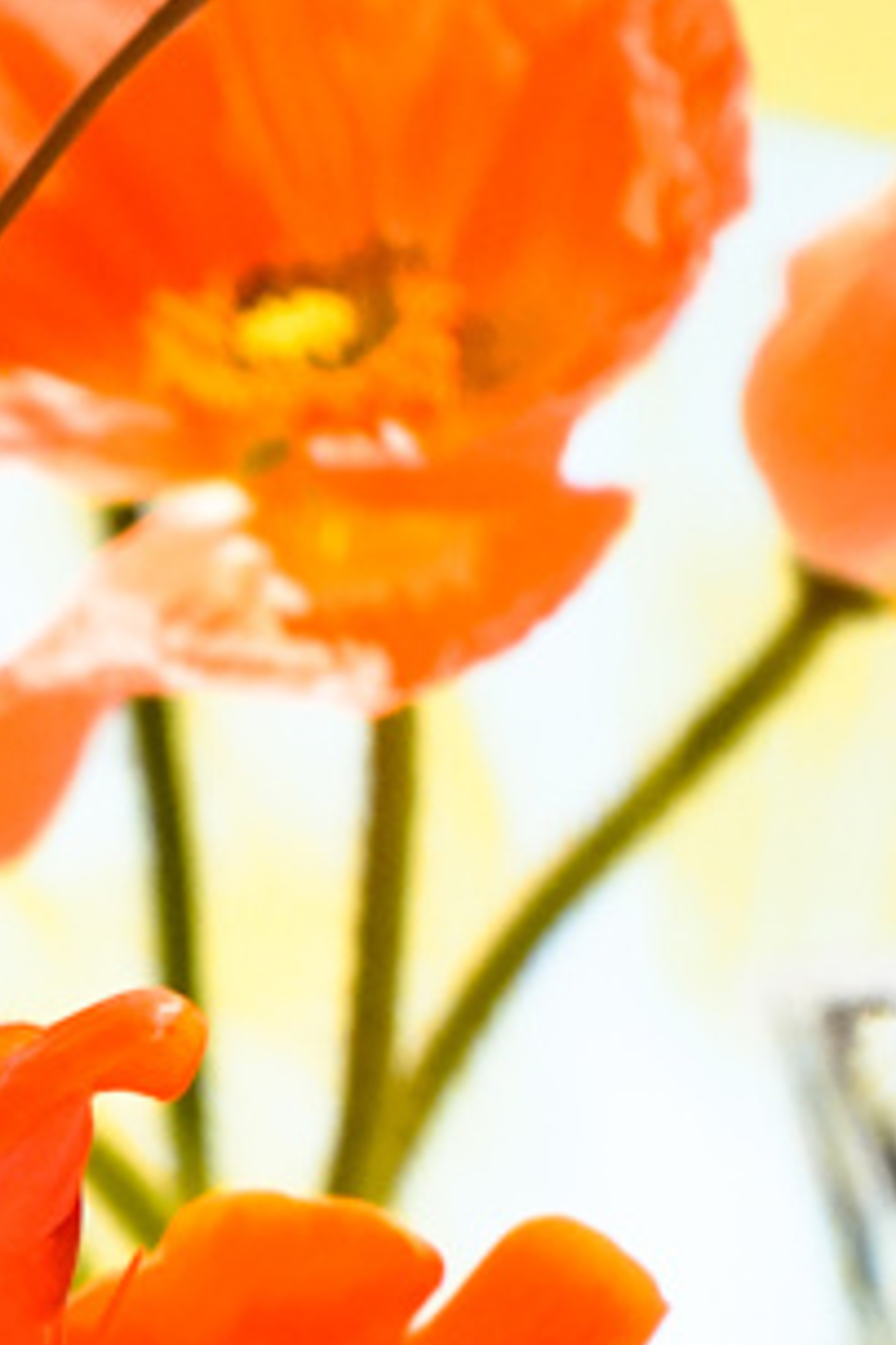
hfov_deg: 5.7
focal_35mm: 239
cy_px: 1978
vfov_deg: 8.4
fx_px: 8922
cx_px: -200
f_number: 5.6
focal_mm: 70
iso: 8000
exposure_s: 1/100
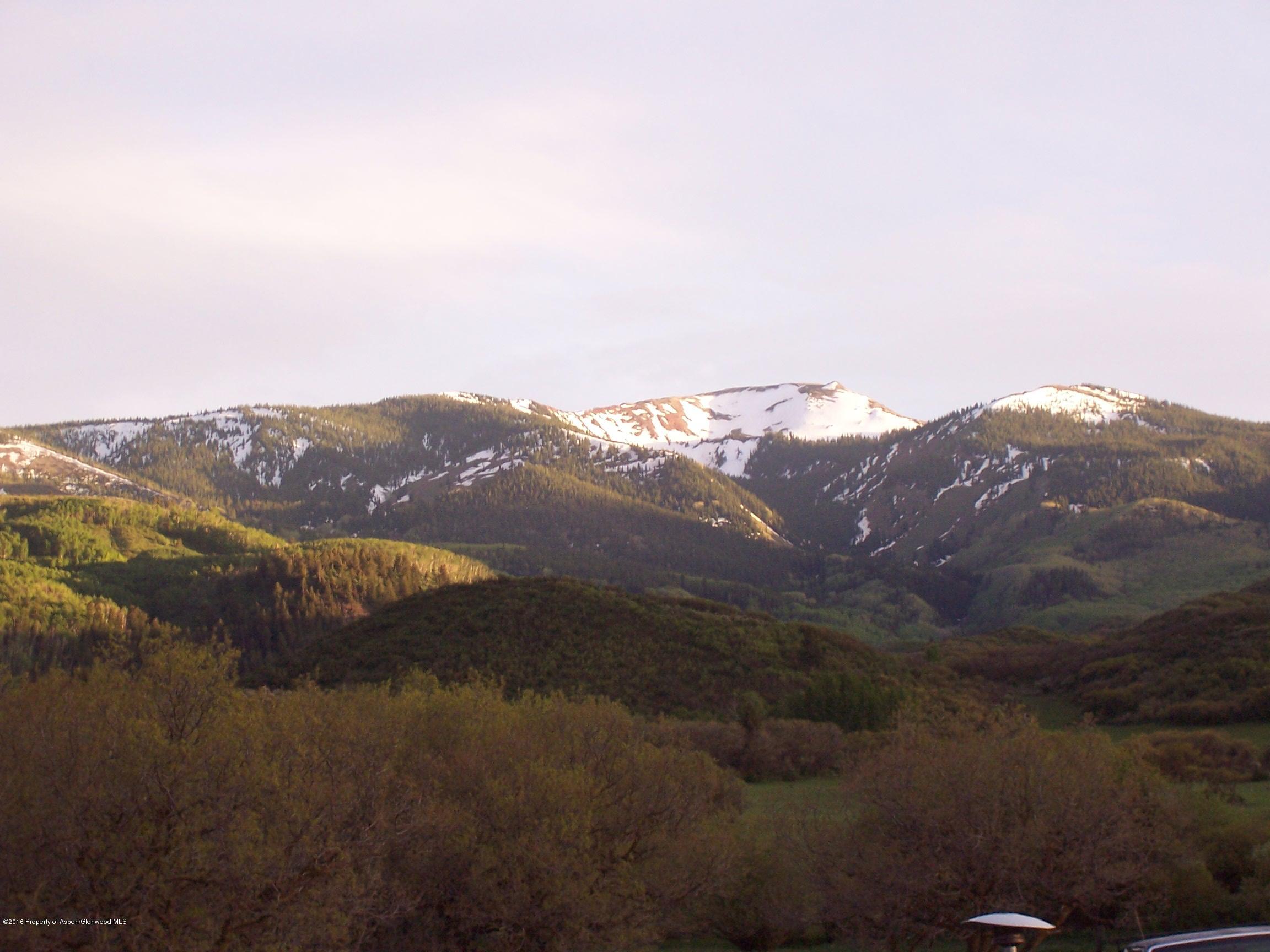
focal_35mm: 102
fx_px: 3742
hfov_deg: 19.3
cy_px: 476
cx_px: 635
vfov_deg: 14.5
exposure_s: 1/90
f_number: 4.6
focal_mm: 16.8
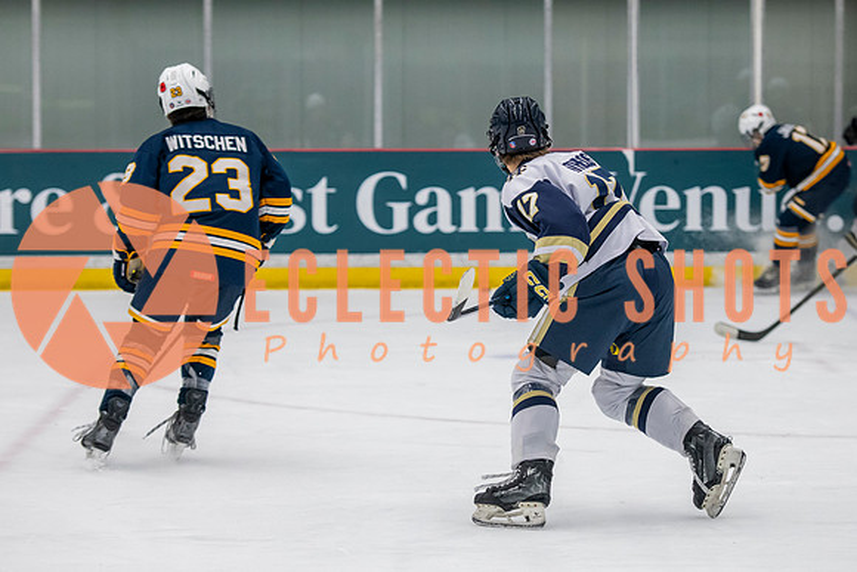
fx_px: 3625
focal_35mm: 152
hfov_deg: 13.5
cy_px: 249
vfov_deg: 9.0
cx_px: 460
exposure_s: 1/640
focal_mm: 100
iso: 2000
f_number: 3.2
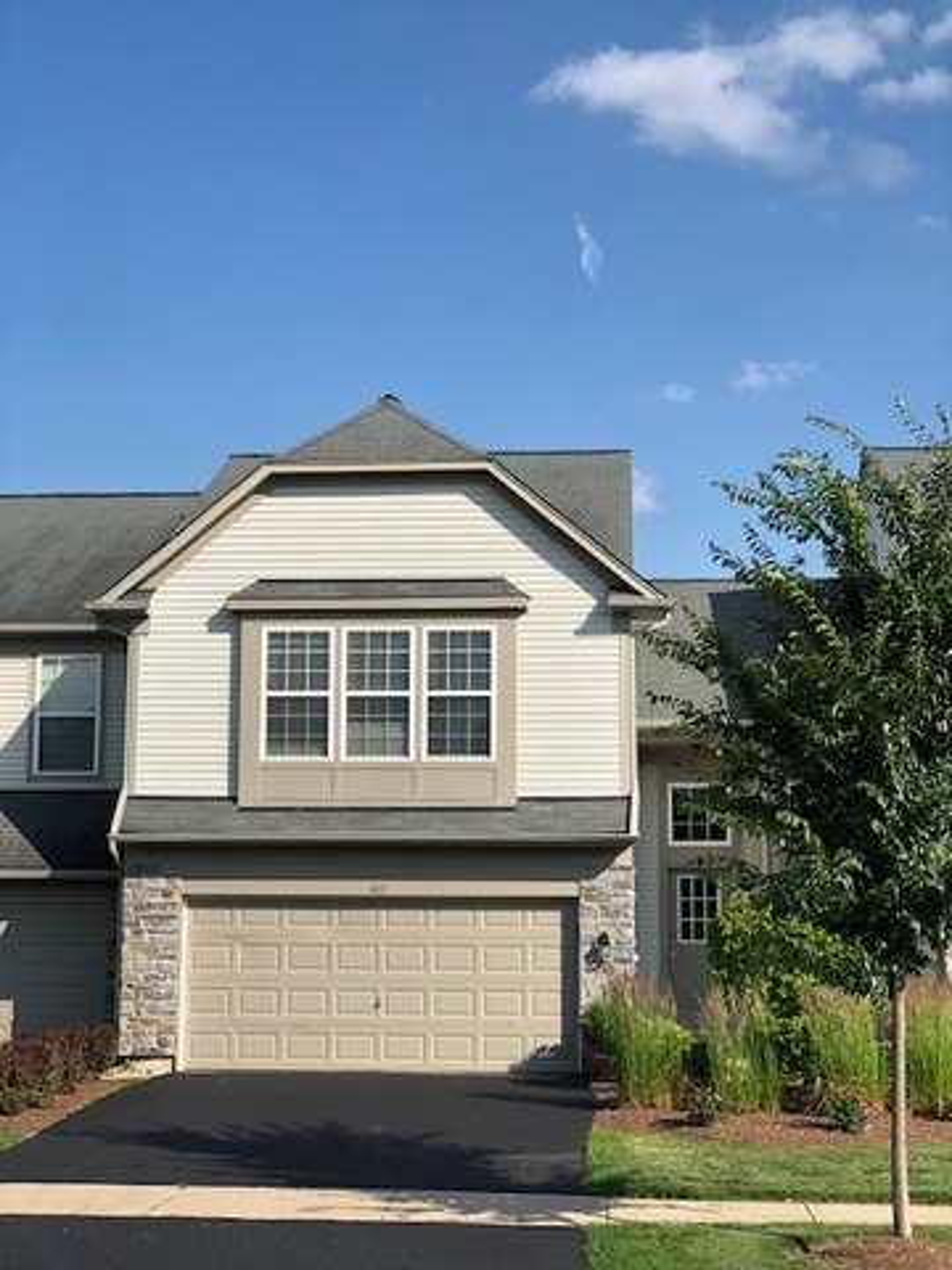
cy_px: 635
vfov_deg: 33.8
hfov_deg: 25.7
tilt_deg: +9.0
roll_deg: -0.4
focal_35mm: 57
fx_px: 2090
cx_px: 476
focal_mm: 6.6
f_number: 2.8
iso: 20
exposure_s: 1/397
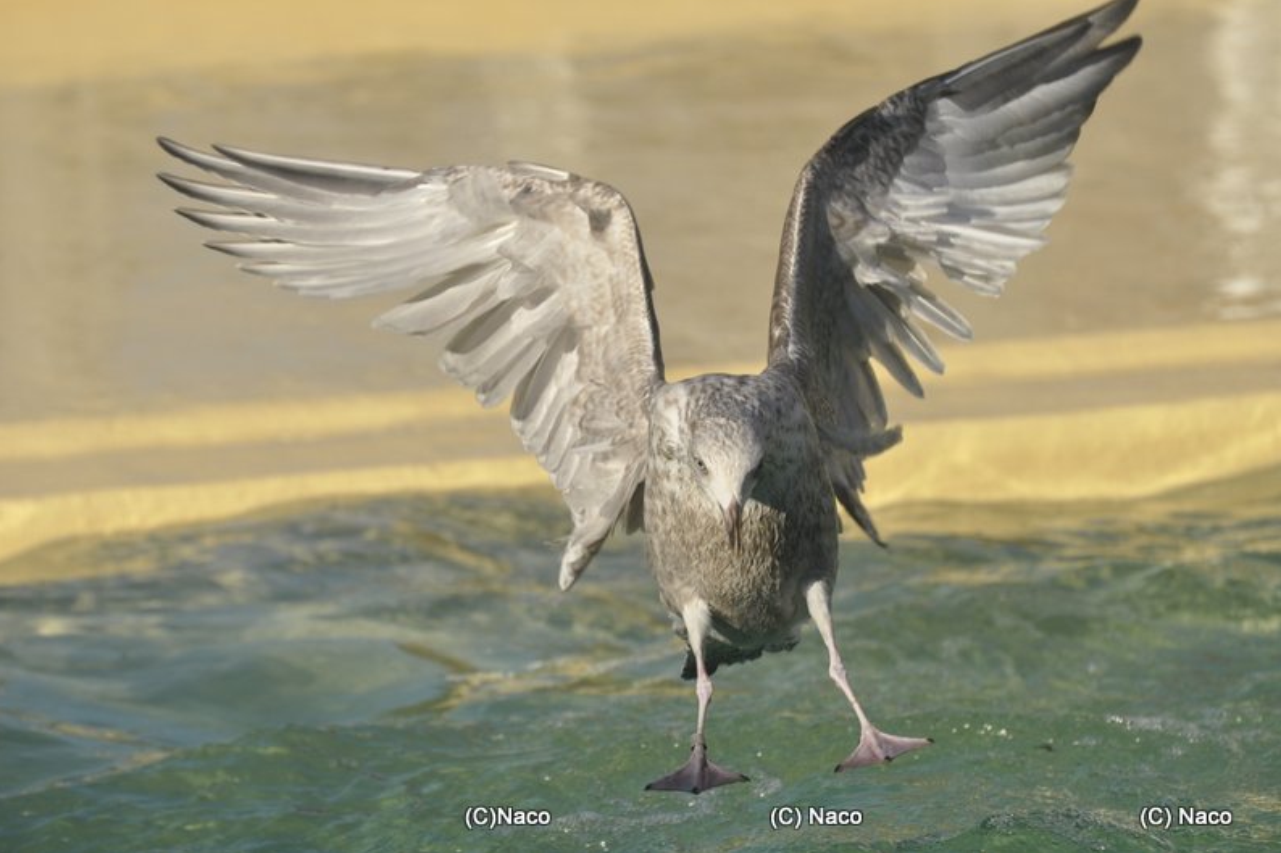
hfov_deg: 6.8
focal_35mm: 302
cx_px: 639
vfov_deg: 4.5
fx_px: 10743
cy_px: 427
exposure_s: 1/1600
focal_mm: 200
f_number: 5.6
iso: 400
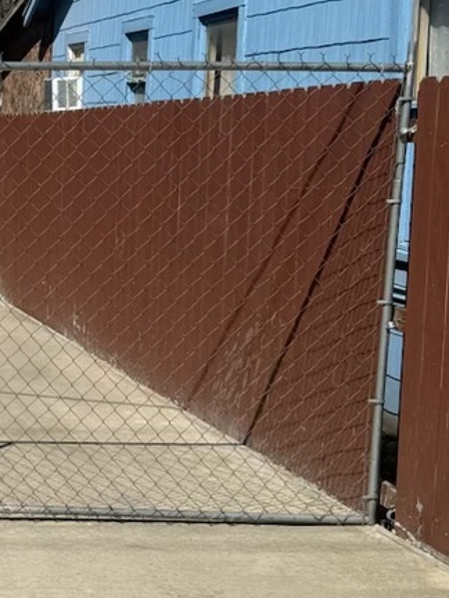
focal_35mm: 80
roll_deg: +0.9
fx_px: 1384
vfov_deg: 24.4
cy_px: 311
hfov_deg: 16.5
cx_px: -254
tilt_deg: -7.9
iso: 80
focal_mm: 6.76
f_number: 1.78
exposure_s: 1/10309
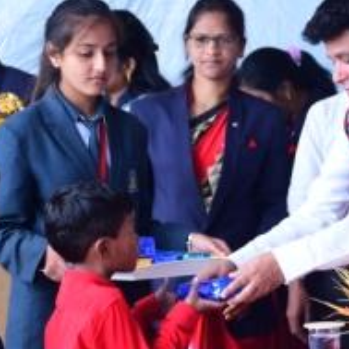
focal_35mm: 169
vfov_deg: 10.3
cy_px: 243
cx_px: 242
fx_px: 1928
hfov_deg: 10.3
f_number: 4.8
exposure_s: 1/125
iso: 800
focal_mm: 56
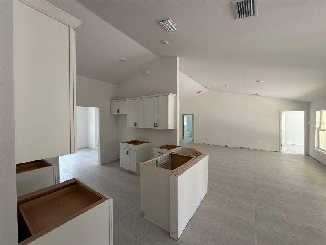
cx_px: 163
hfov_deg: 102.1
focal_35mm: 14
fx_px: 132
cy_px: 122
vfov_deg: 85.7
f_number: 2.2
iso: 100
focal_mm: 2.22
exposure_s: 1/121
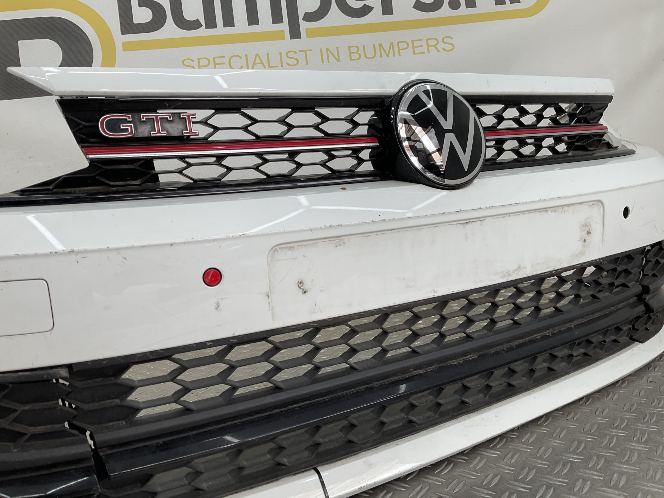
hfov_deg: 61.7
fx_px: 556
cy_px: 249
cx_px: 332
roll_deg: +4.5
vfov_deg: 48.2
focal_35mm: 29
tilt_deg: -8.0
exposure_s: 1/199
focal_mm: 3
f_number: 1.8
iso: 16
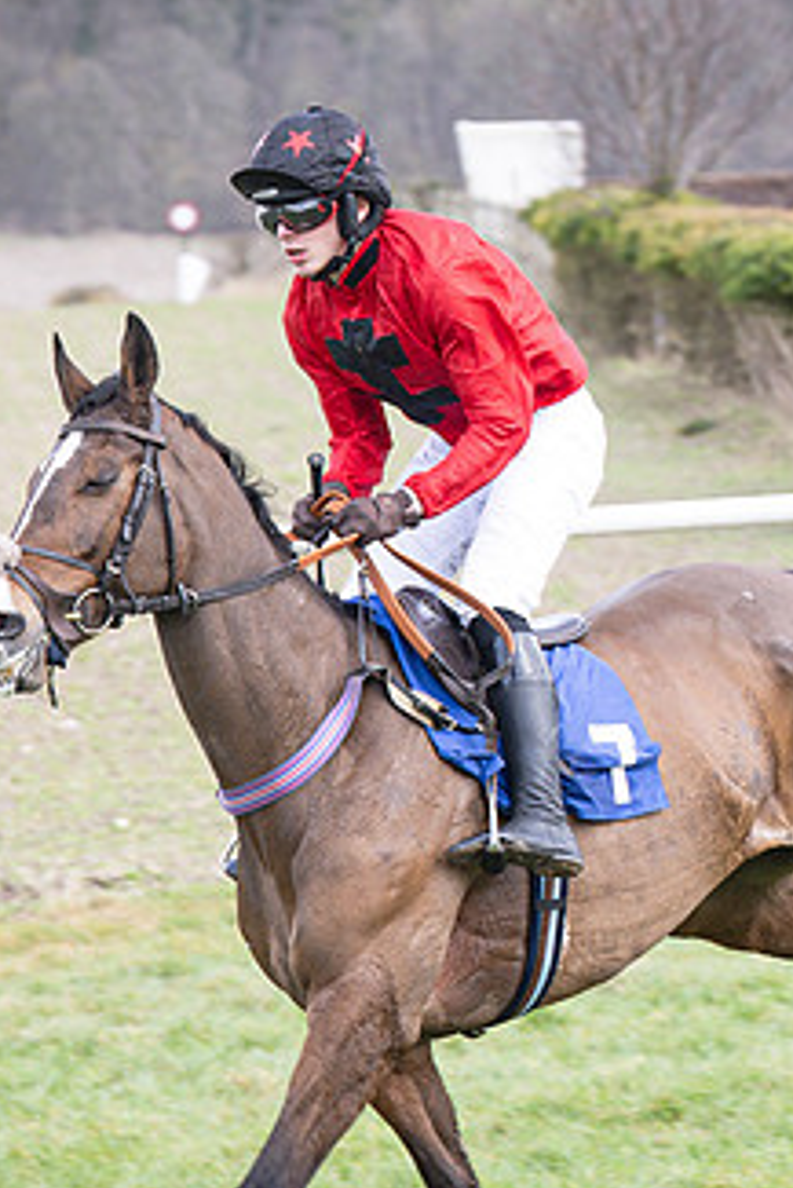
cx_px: 386
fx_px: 11386
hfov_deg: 4.0
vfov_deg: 6.0
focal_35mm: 345
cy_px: 669
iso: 200
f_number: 4
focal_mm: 86
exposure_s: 1/400
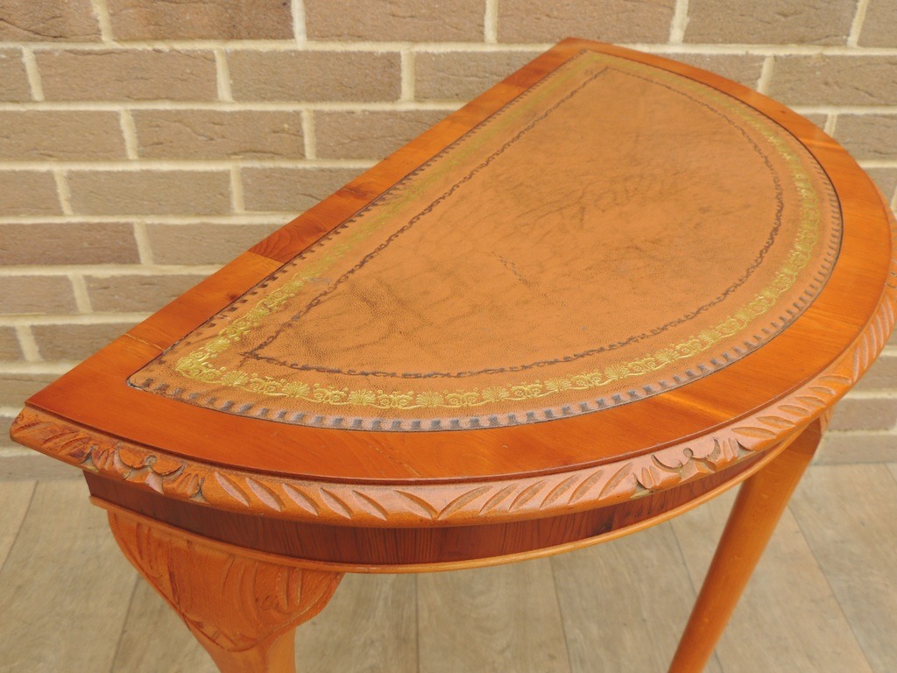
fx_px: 855
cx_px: 448
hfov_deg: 55.4
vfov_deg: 42.9
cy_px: 336
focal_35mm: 33
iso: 100
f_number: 3.2
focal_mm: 5.8
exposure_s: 1/250
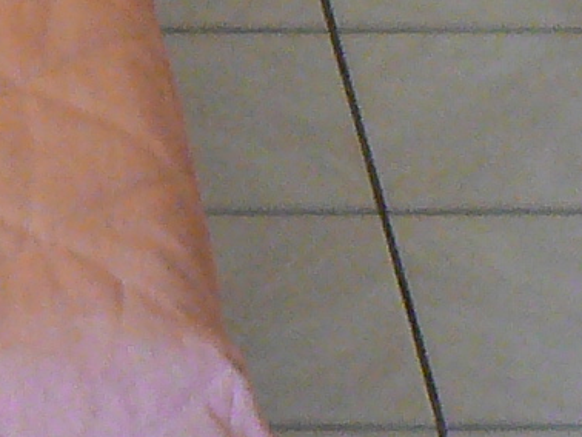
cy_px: -972
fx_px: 4509
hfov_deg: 7.3
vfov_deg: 5.2
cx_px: -208
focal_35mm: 268
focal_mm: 6
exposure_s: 1/5
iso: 200
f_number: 2.8
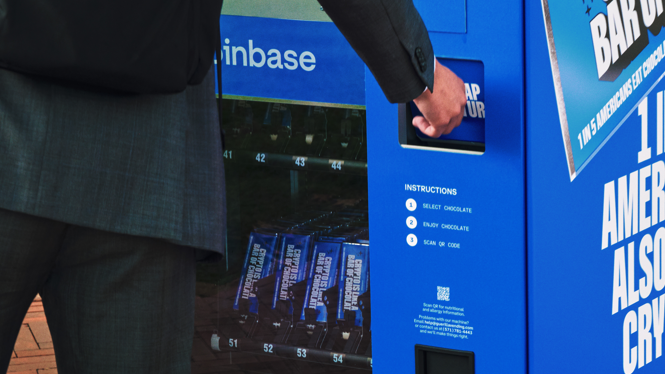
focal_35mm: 126
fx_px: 2222
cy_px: 244
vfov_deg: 9.6
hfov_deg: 17.0
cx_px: 467
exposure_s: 1/75
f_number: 8
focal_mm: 54.1
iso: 800
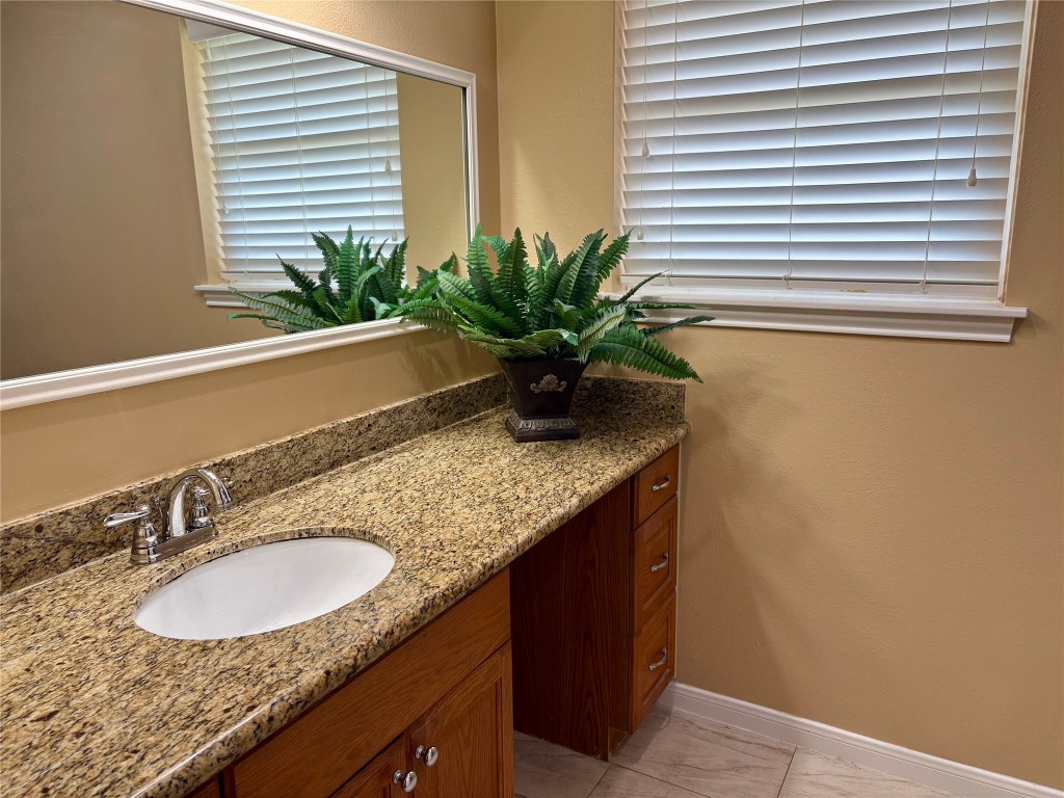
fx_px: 799
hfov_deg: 67.3
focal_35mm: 26
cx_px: 532
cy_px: 399
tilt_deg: -12.4
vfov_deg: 53.1
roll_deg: +0.9
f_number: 1.6
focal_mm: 5.96
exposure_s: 1/120
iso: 64
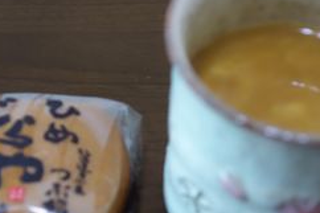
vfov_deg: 14.3
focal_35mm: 95
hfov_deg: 21.5
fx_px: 844
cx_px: 143
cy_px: 171
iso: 800
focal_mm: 16.99
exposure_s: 1/30
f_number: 3.2
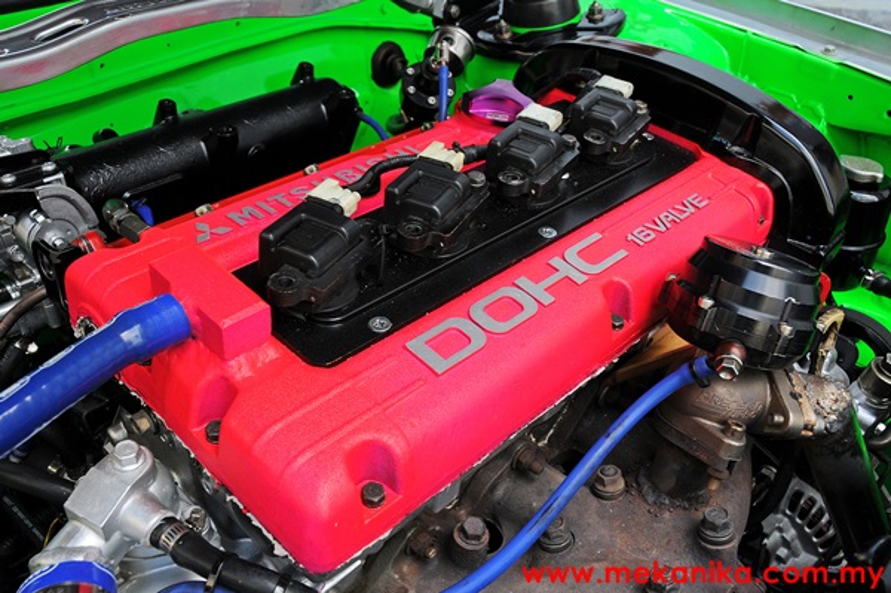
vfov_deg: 39.9
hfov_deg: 57.3
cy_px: 296
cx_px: 446
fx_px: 816
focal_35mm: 33
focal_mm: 22
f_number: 8
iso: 250
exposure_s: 1/60
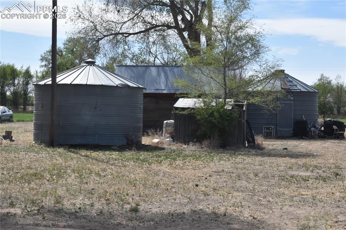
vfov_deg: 18.9
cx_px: 173
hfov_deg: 28.1
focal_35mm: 72
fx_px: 692
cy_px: 115
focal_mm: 48
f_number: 32
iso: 800
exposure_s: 1/200
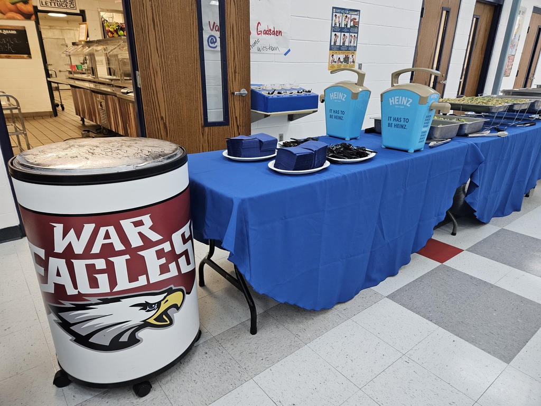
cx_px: 270
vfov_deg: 58.9
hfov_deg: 73.9
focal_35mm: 23
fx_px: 359
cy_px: 203
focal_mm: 5.4
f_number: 1.8
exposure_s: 1/120
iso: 250
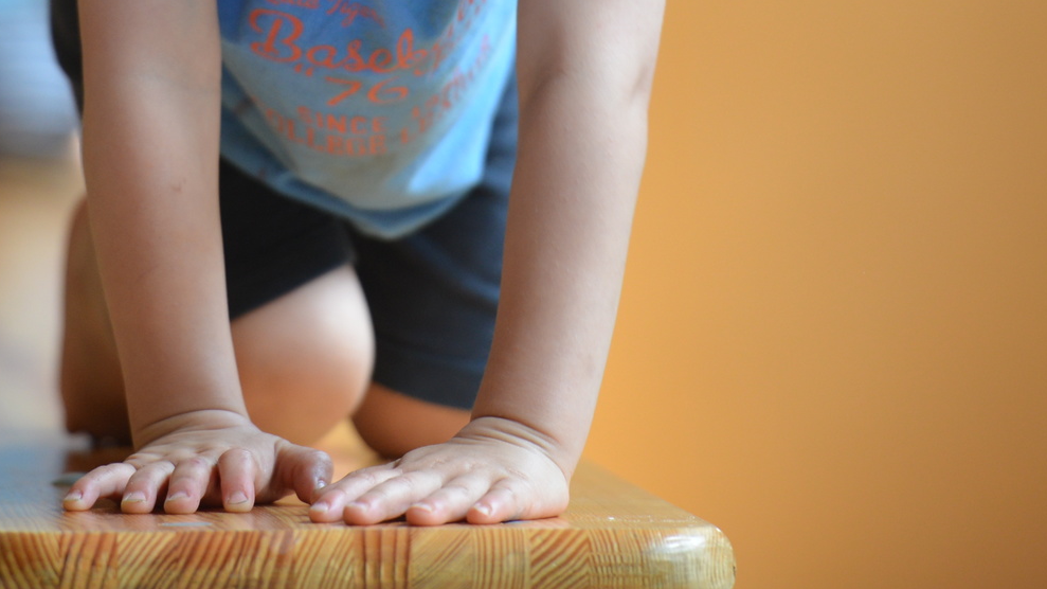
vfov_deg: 2.4
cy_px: -161
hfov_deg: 4.3
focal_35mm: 499
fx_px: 13851
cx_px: 400
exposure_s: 1/200
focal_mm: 200
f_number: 2.8
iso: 720
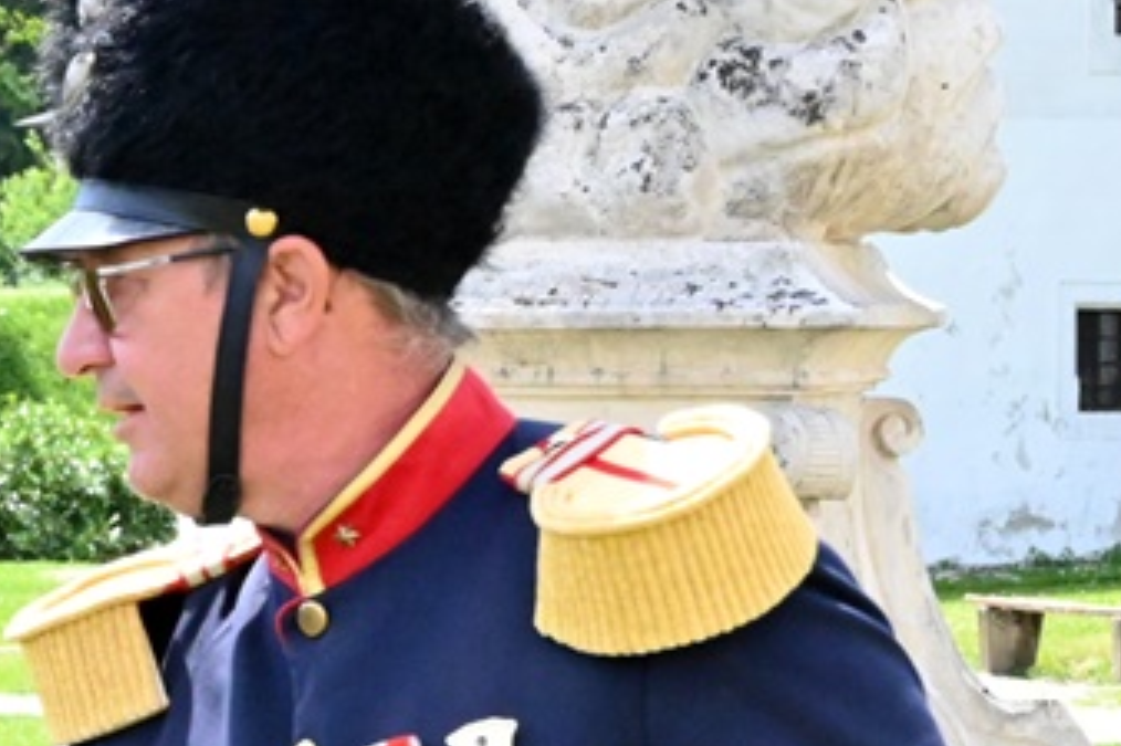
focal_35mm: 213
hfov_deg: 9.4
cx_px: -554
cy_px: 792
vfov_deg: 6.4
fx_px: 6629
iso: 4500
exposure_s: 1/4000
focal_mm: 40
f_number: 7.1
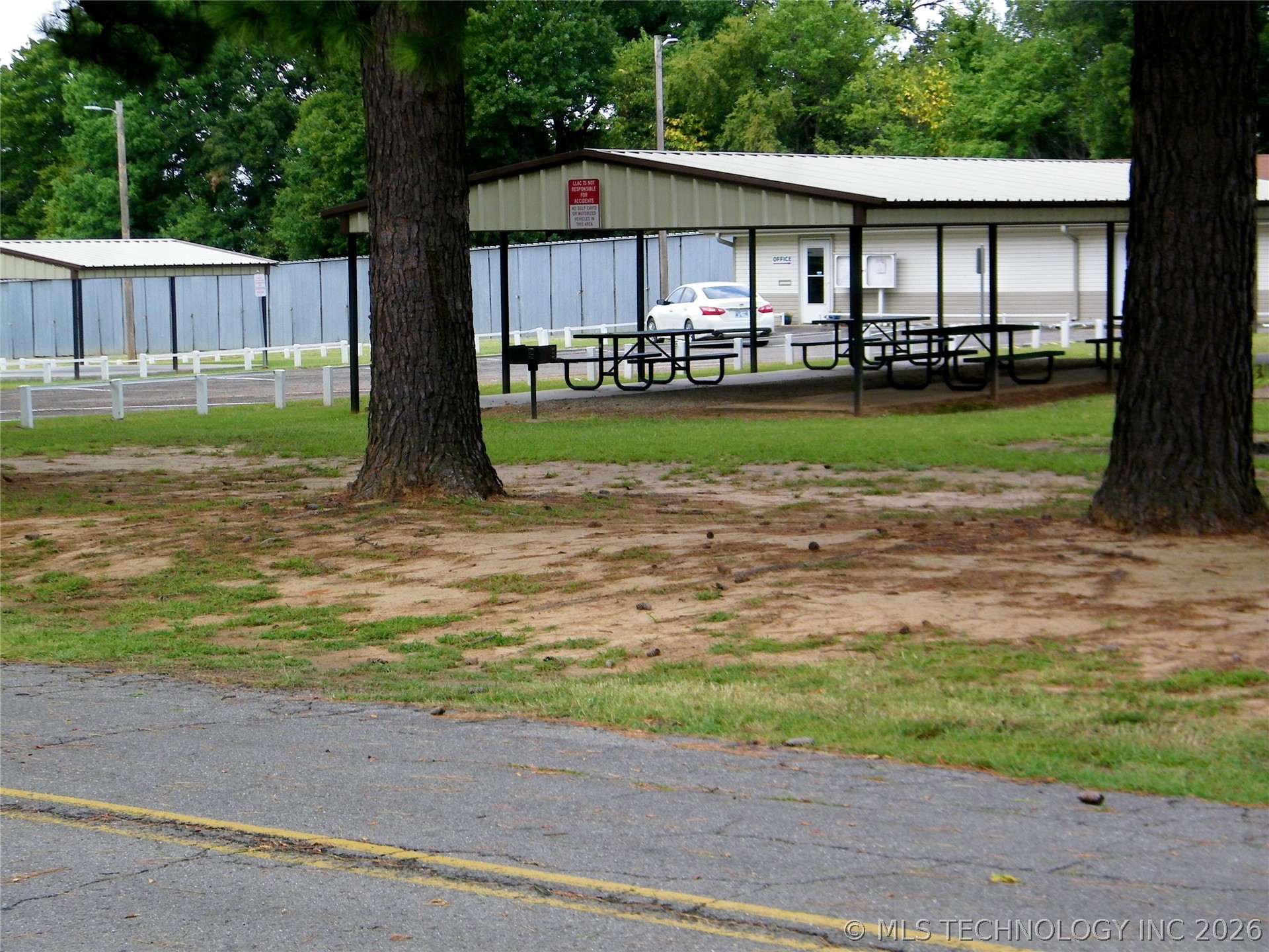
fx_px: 2933
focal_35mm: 80
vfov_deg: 18.4
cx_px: 634
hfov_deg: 24.4
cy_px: 476
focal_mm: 14.3
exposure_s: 1/200
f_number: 4.4
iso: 80
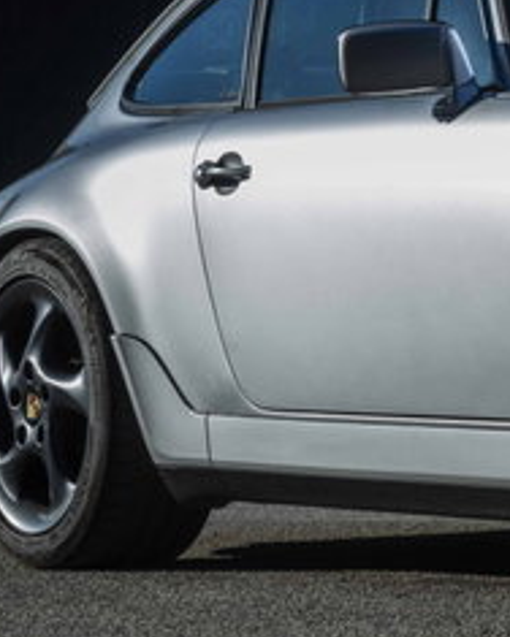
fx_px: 5679
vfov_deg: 6.4
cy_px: 310
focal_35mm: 301
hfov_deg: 5.1
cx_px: 827
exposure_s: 1/250
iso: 400
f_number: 14
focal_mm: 98
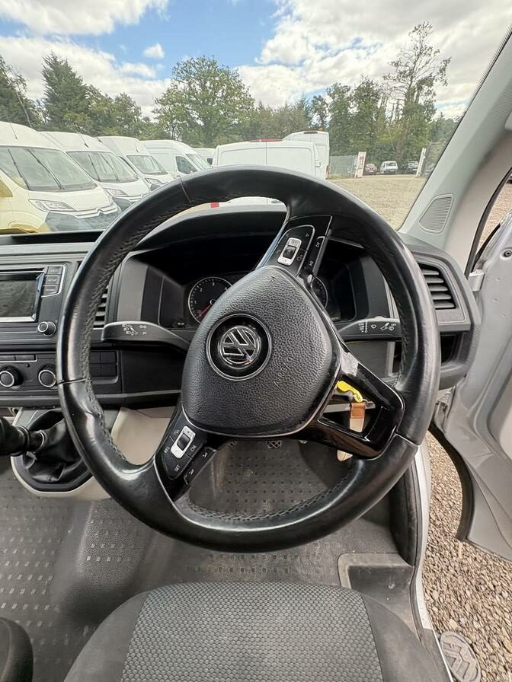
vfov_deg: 102.1
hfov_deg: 85.7
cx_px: 256
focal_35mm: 14
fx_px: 276
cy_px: 341
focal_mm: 2.22
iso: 100
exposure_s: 1/140
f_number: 2.2
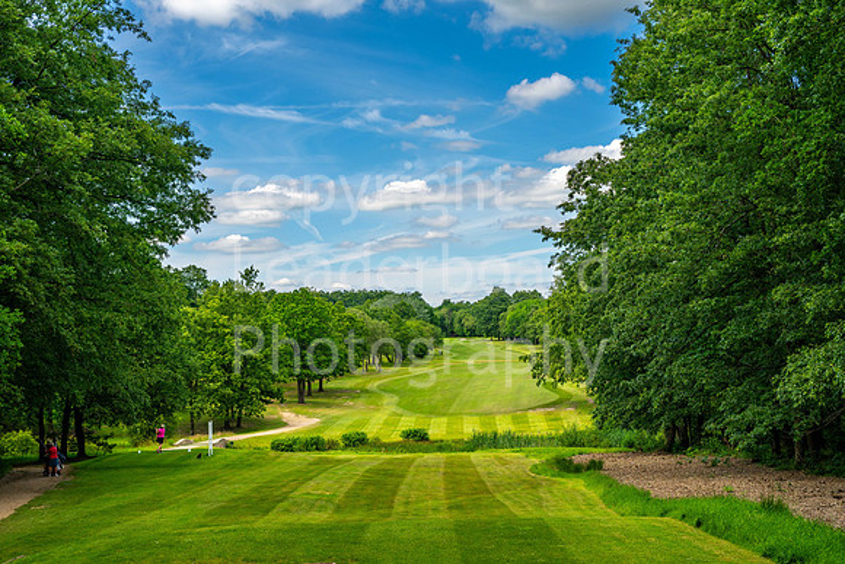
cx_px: 422
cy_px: 282
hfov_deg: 44.5
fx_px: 1033
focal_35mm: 44
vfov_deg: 30.5
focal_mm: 44
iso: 200
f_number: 5
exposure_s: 1/1000
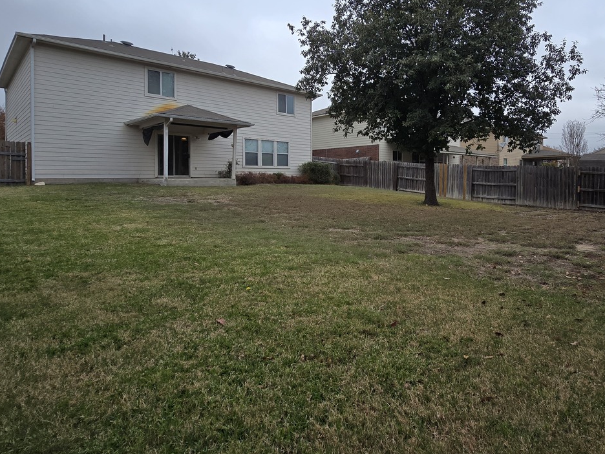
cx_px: 366
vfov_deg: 65.2
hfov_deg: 80.7
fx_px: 350
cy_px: 177
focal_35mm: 20
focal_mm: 2.2
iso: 50
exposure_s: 1/1235
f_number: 2.2
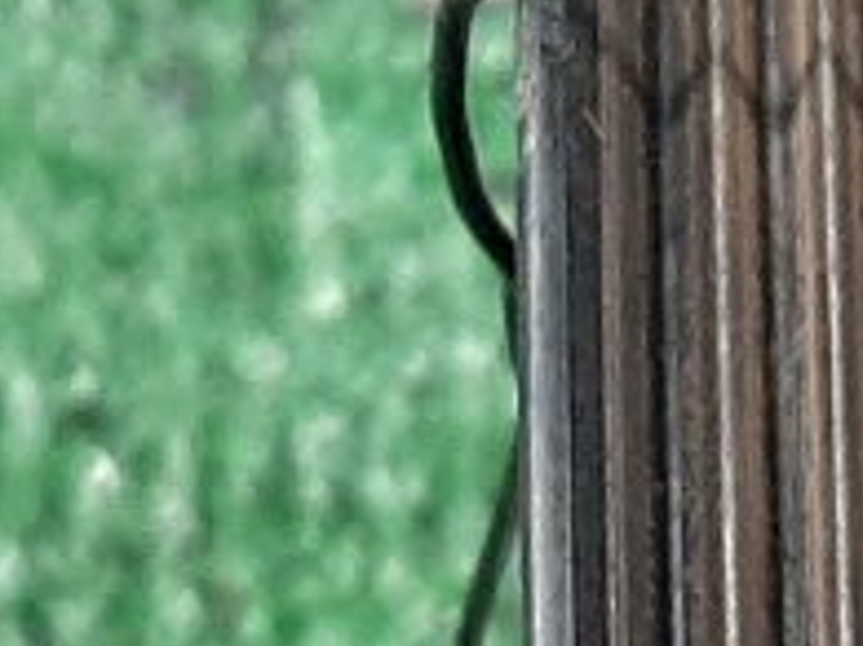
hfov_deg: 10.2
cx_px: 956
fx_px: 4784
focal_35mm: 192
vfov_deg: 7.5
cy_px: 1177
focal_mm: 3.93
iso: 242
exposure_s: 1/25
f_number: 1.7
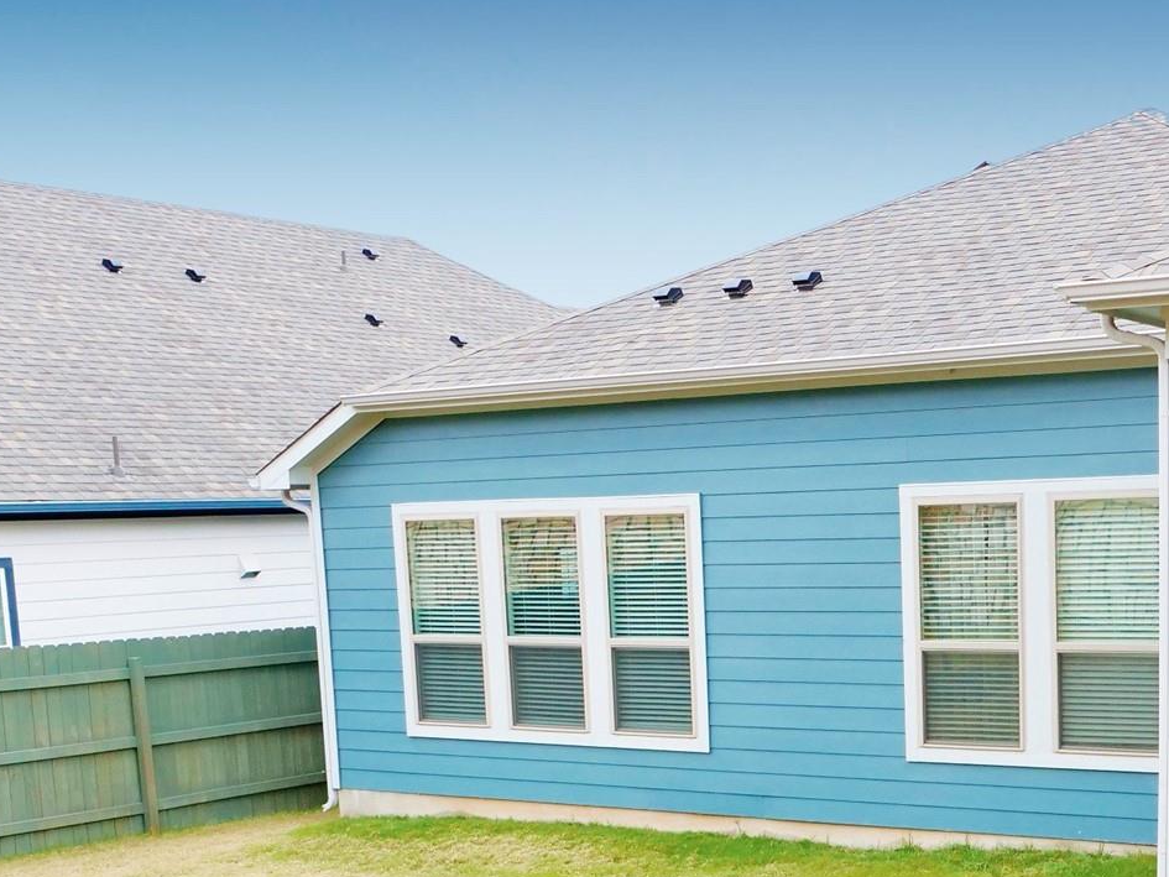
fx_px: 1756
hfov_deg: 35.9
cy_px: 844
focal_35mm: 52
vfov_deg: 26.7
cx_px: 894
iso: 200
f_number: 4.5
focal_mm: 12
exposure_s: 1/320
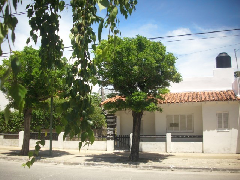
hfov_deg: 58.4
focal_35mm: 31
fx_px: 215
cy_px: 90
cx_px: 120
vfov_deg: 45.4
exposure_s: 1/228
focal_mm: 6.2
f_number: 5.6
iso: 50
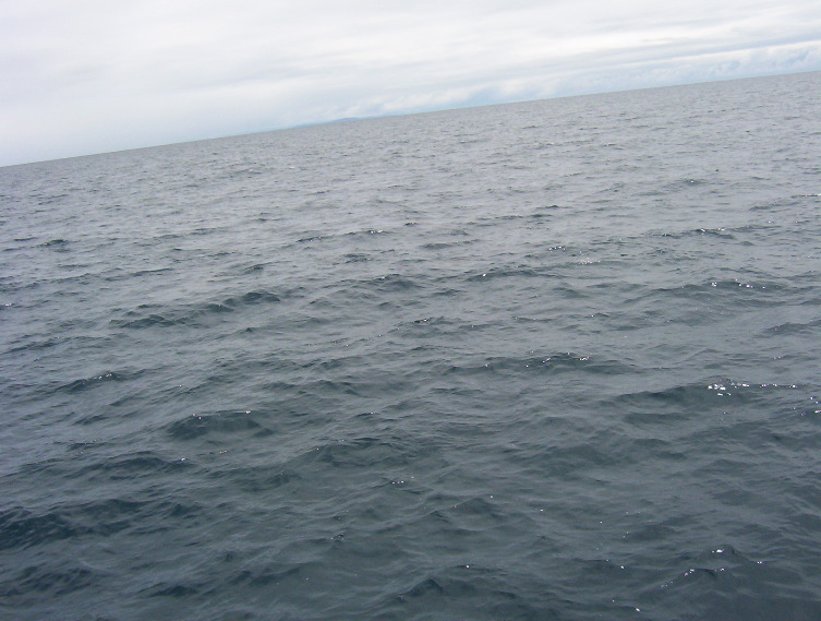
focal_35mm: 36
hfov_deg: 51.2
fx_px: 856
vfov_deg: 39.8
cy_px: 310
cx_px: 410
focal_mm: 5.54
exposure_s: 1/959
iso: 100
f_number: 5.24
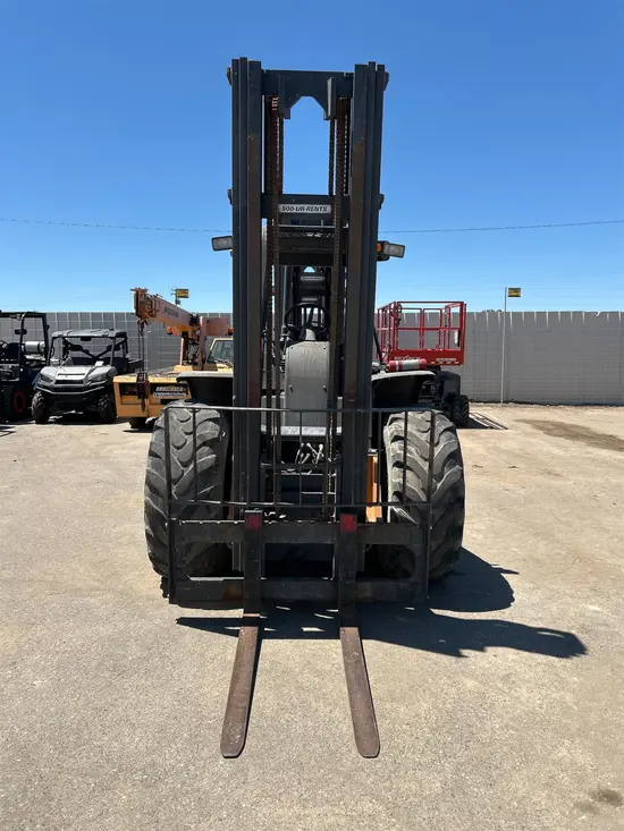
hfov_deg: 53.1
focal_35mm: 26
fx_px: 625
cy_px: 416
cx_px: 312
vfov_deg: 67.3
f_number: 1.5
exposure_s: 1/3968
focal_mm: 5.7
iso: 50
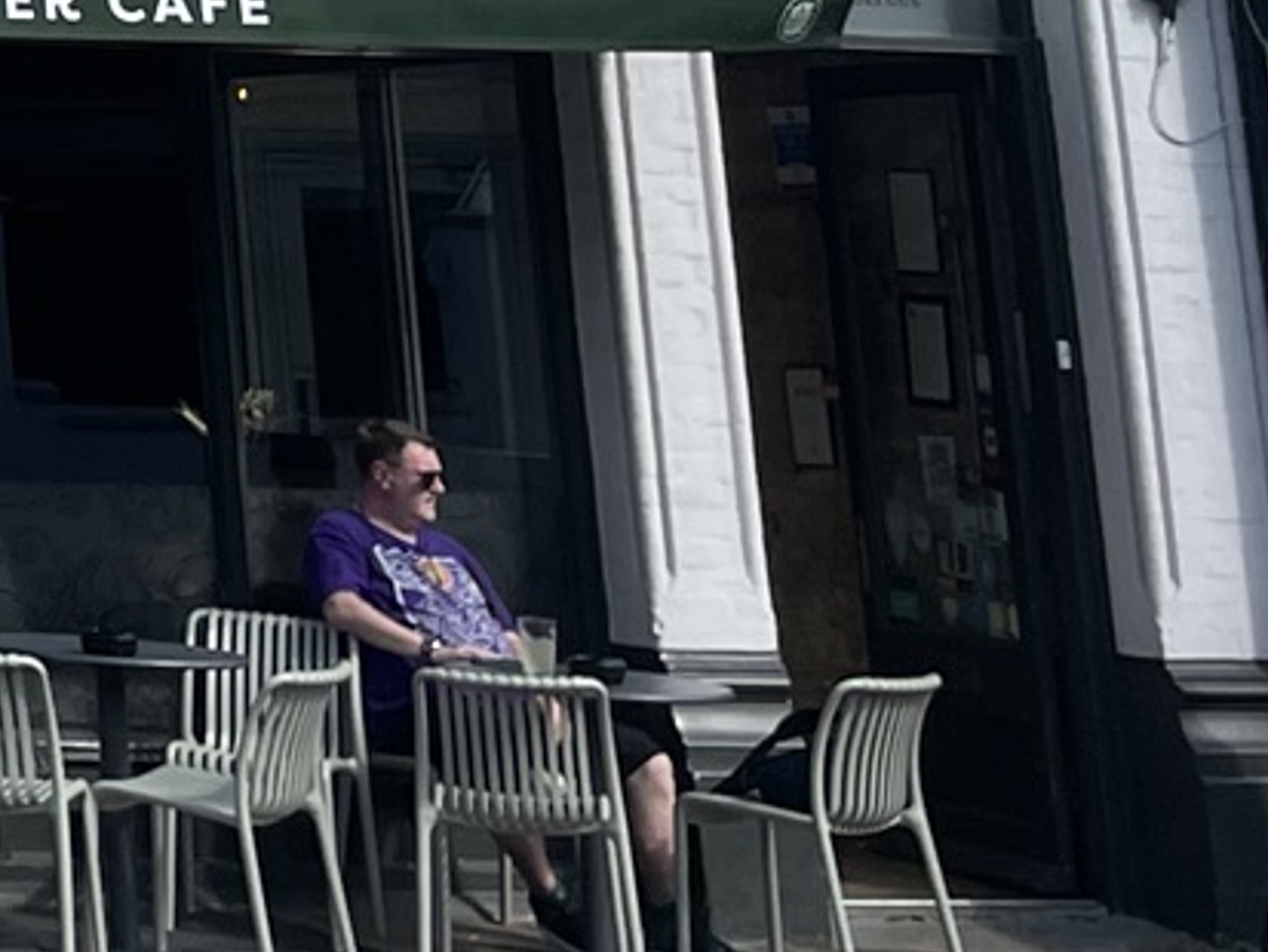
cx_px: -1498
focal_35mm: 126
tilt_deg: +14.7
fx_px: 4617
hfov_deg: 12.9
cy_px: -921
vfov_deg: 10.8
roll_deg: -0.8
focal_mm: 4.2
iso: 32
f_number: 1.6
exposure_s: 1/2564
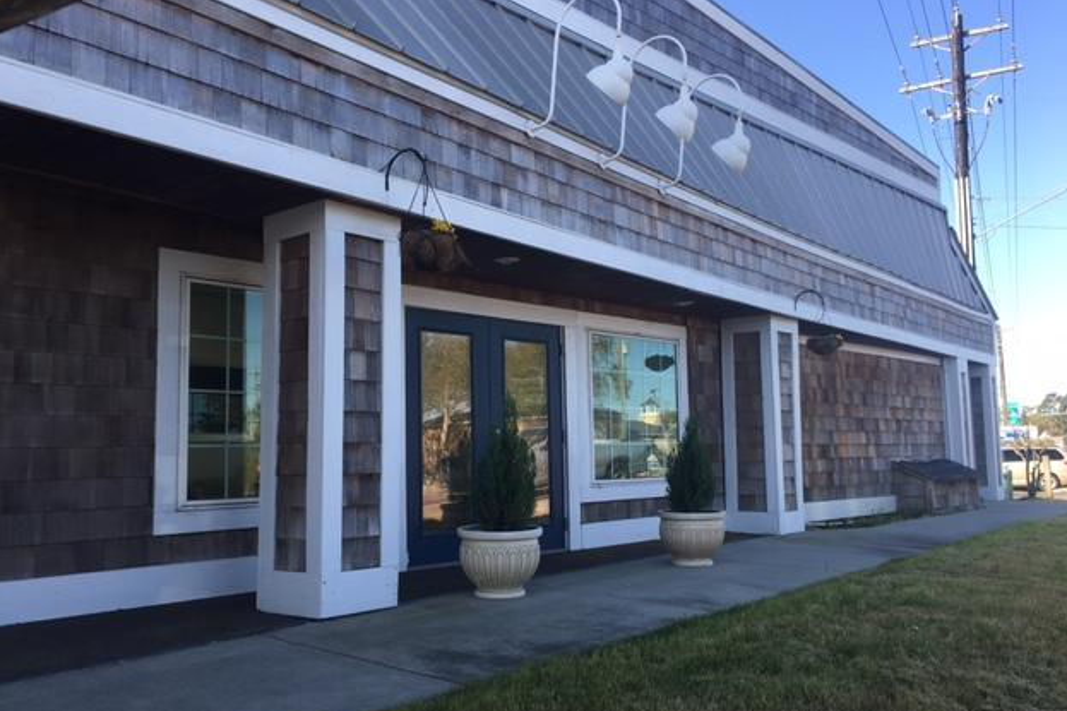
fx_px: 919
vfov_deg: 42.3
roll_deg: +1.2
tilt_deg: +6.8
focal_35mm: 31
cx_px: 534
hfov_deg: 60.3
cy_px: 380
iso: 25
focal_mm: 4.15
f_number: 2.2
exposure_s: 1/447
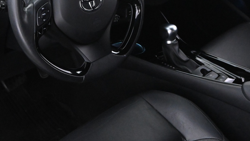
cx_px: 113
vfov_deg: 21.0
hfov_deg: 37.5
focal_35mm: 55
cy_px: 4
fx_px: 368
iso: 6400
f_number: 4.5
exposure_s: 1/40
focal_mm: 19.5
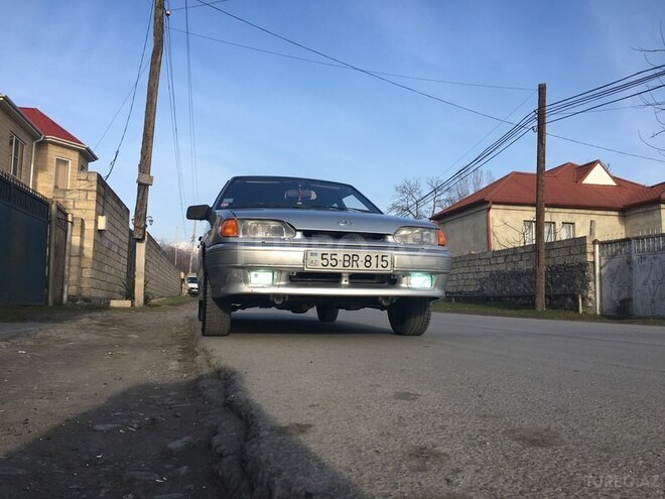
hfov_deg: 61.7
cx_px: 332
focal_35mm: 29
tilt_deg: +7.8
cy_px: 250
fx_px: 557
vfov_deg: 48.2
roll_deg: -0.7
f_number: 2.2
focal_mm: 4.15
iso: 25
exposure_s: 1/732
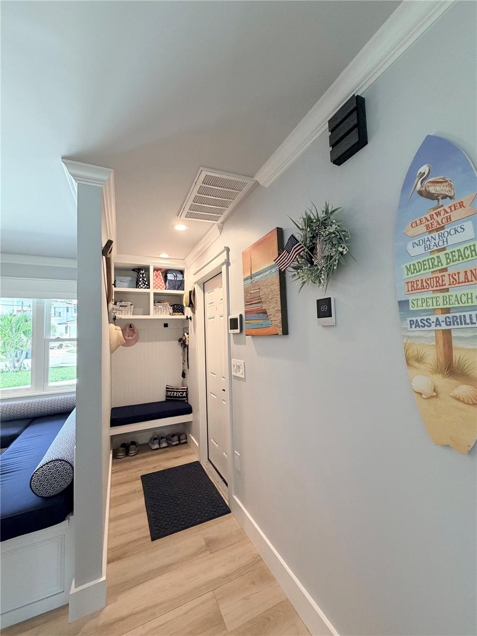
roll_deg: +2.1
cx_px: 238
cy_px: 318
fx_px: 257
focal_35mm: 14
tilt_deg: +3.6
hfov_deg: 85.7
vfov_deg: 102.1
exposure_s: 1/120
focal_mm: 2.22
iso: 320
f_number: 2.2
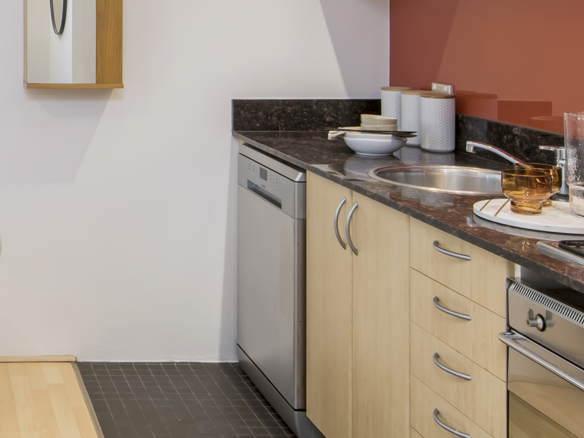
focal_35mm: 55
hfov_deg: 31.2
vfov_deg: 25.6
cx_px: -55
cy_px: 28
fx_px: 928
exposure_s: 1/8
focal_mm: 14
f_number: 8
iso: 200
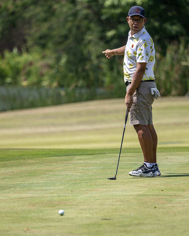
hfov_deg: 6.8
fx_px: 1580
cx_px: 95
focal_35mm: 226
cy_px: 121
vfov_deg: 8.5
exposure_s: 1/3200
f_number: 2.8
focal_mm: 200
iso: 140
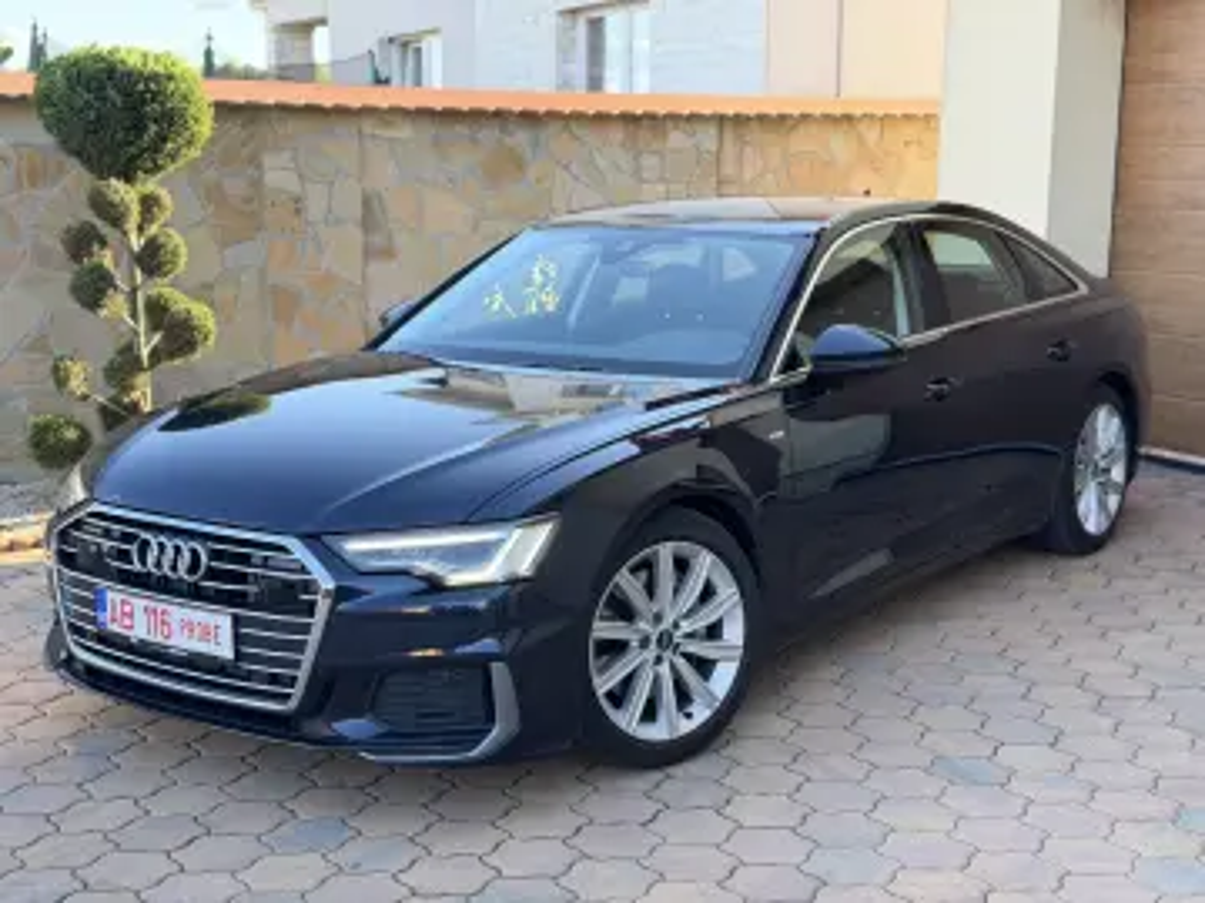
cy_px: 452
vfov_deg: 30.3
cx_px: 602
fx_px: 1671
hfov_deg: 39.7
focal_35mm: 48
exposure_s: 1/381
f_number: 1.78
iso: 80
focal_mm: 6.76
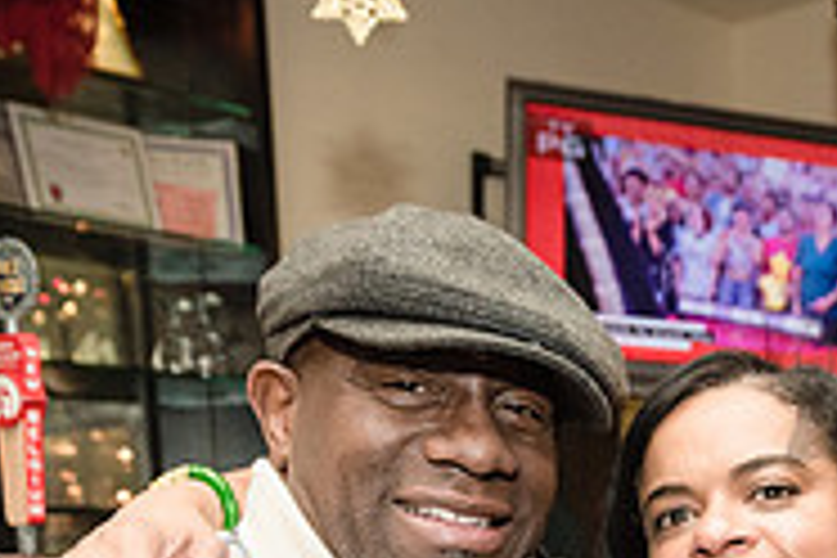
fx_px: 1883
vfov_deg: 15.6
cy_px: 821
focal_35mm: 81
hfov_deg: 24.1
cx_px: 810
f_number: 5
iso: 2000
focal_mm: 26
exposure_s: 1/250
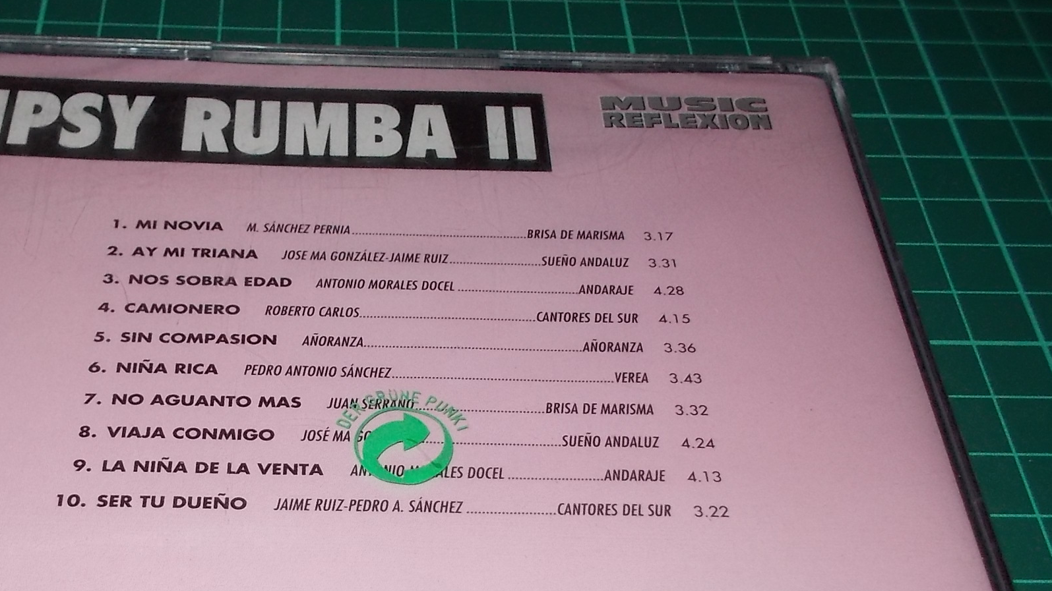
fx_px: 1255
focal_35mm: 45
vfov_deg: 25.9
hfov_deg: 45.0
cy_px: 497
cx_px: 373
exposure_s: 1/30
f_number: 3.3
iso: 200
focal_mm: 4.1
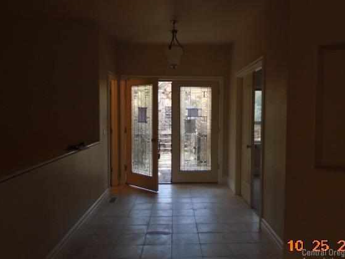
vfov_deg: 46.8
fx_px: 299
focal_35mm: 30
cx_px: 197
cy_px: 130
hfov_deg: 59.7
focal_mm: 4.6
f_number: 3.2
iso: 100
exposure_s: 1/60
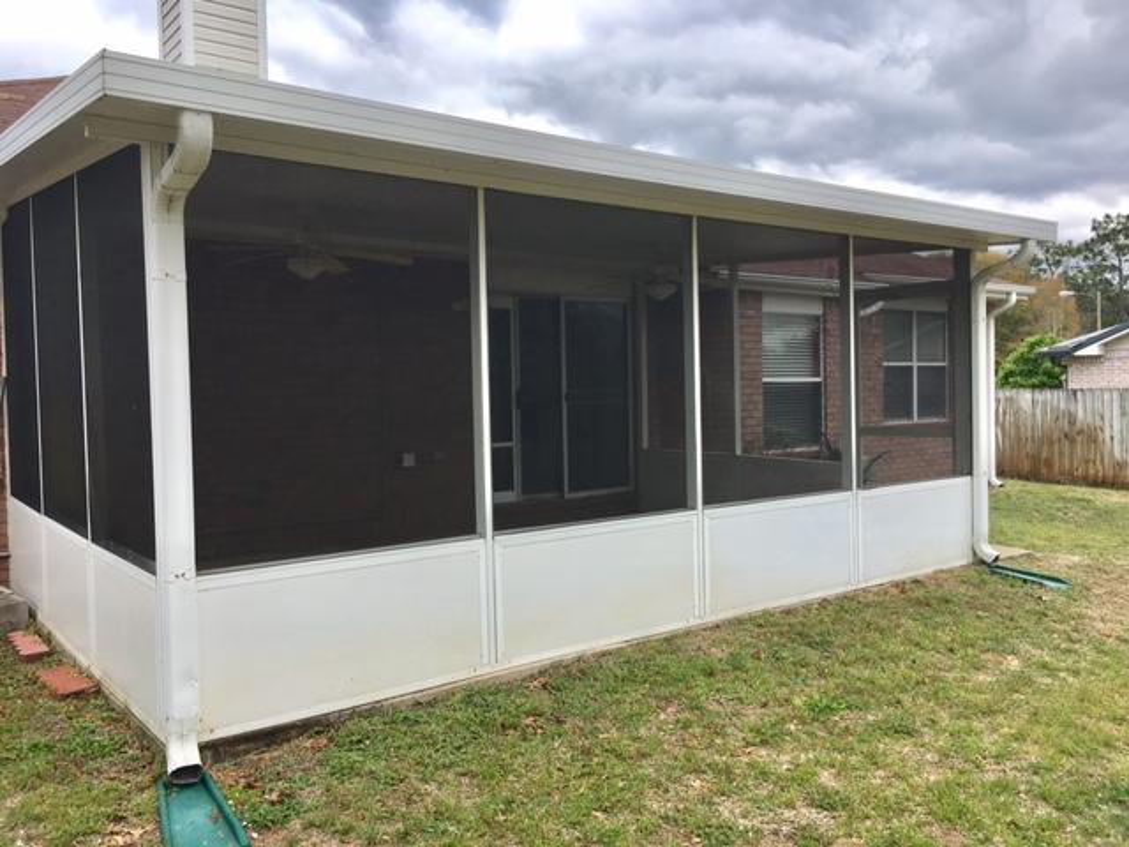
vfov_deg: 48.2
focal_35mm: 29
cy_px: 424
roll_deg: +0.4
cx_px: 564
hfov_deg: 61.7
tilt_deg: -0.6
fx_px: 946
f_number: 2.2
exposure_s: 1/785
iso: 25
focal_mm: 4.15
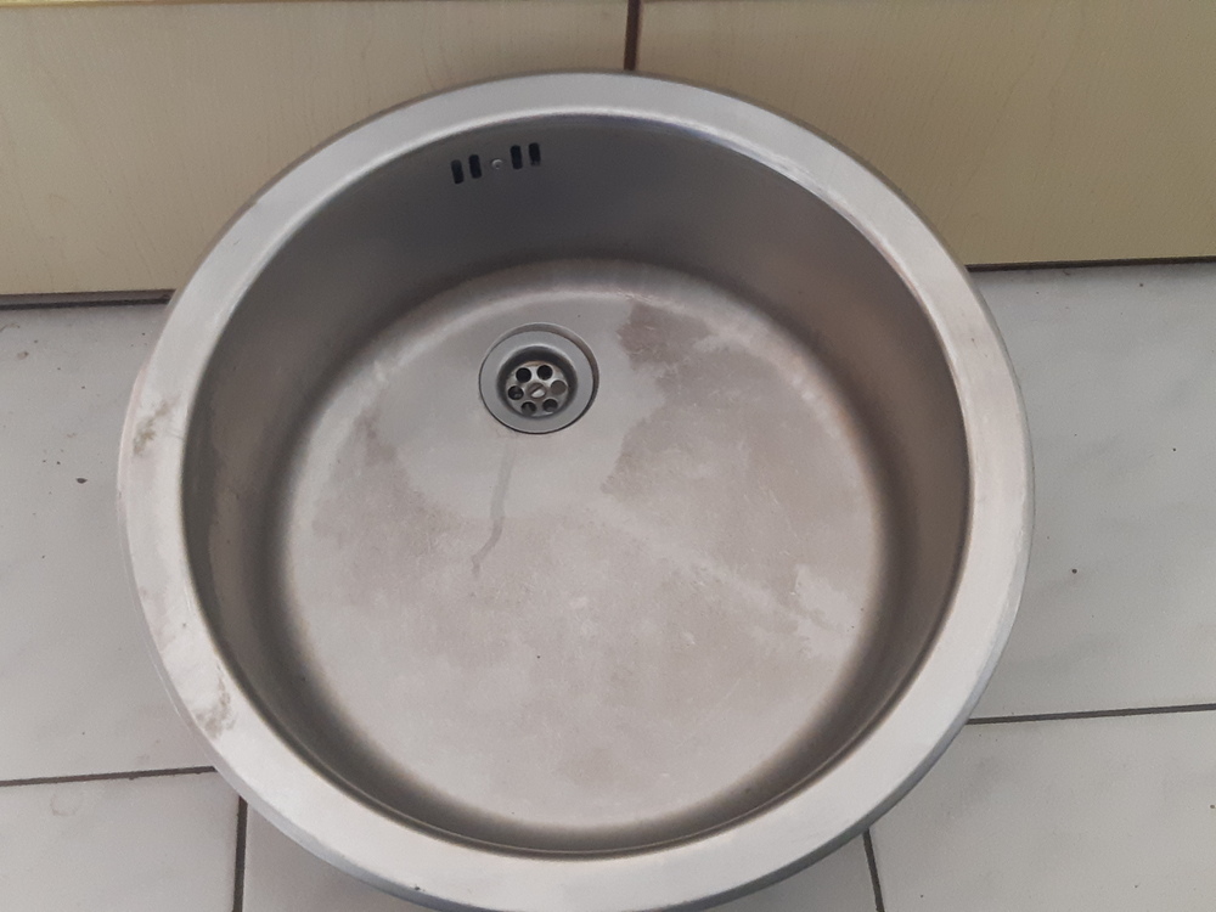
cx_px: 608
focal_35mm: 26
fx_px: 913
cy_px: 456
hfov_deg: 67.3
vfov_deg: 53.1
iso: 320
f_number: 1.7
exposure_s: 1/25
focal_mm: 3.93
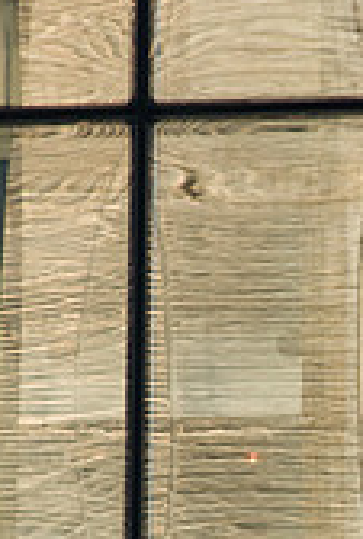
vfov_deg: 2.8
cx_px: 339
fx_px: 10853
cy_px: 420
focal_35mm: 722
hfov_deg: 1.9
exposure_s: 1/350
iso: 140
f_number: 6.2
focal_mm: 180
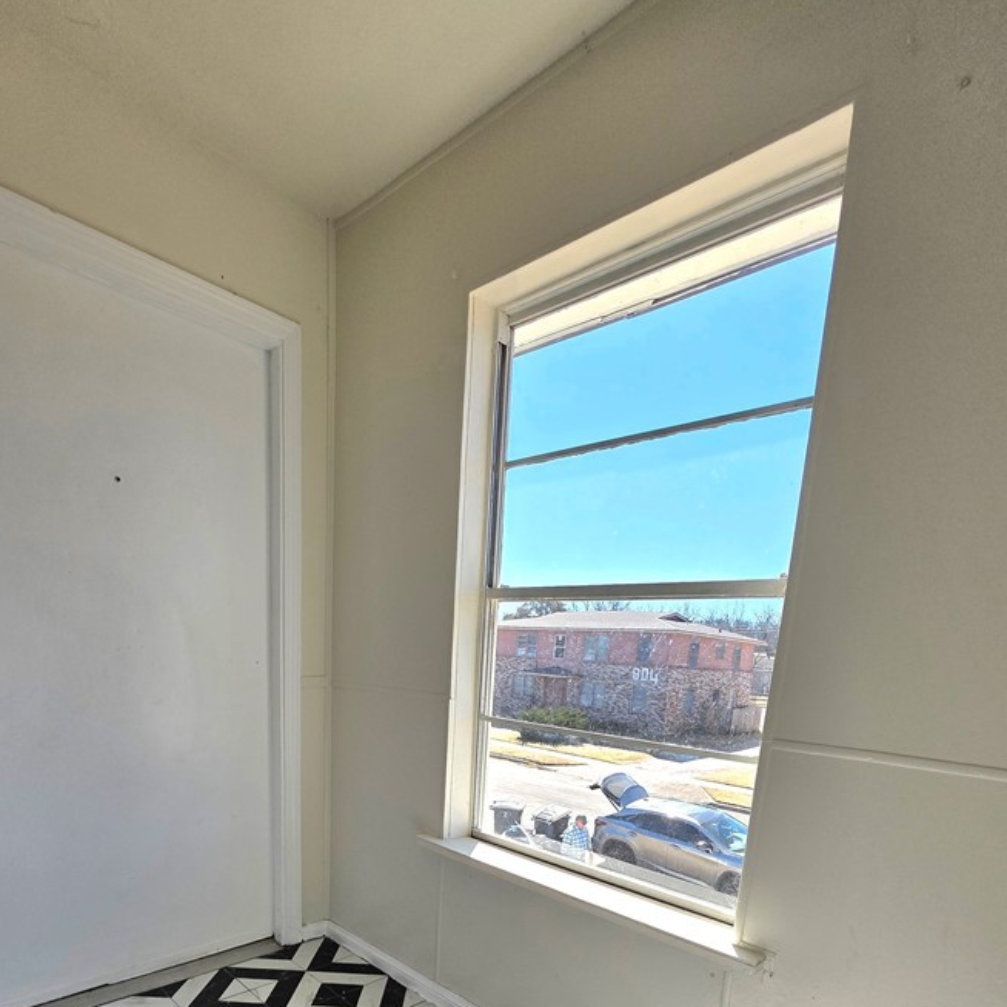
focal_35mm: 18
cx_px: 490
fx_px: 592
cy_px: 768
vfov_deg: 74.3
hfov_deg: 80.7
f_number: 1.9
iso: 40
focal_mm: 2.2
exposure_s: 1/1667
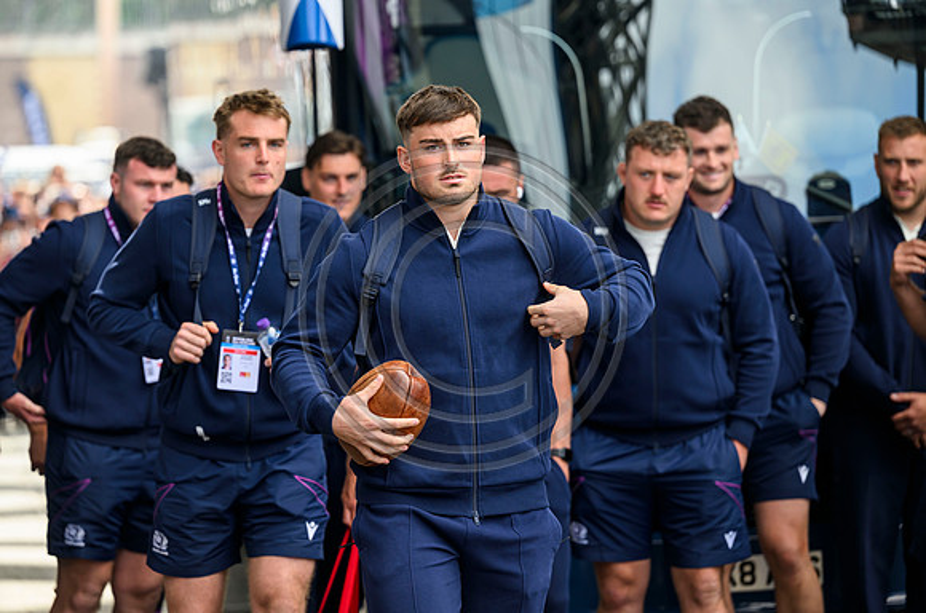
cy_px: 282
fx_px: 4555
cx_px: 429
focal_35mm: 177
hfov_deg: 11.6
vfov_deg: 7.7
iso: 500
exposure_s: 1/800
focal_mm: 165
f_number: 3.5
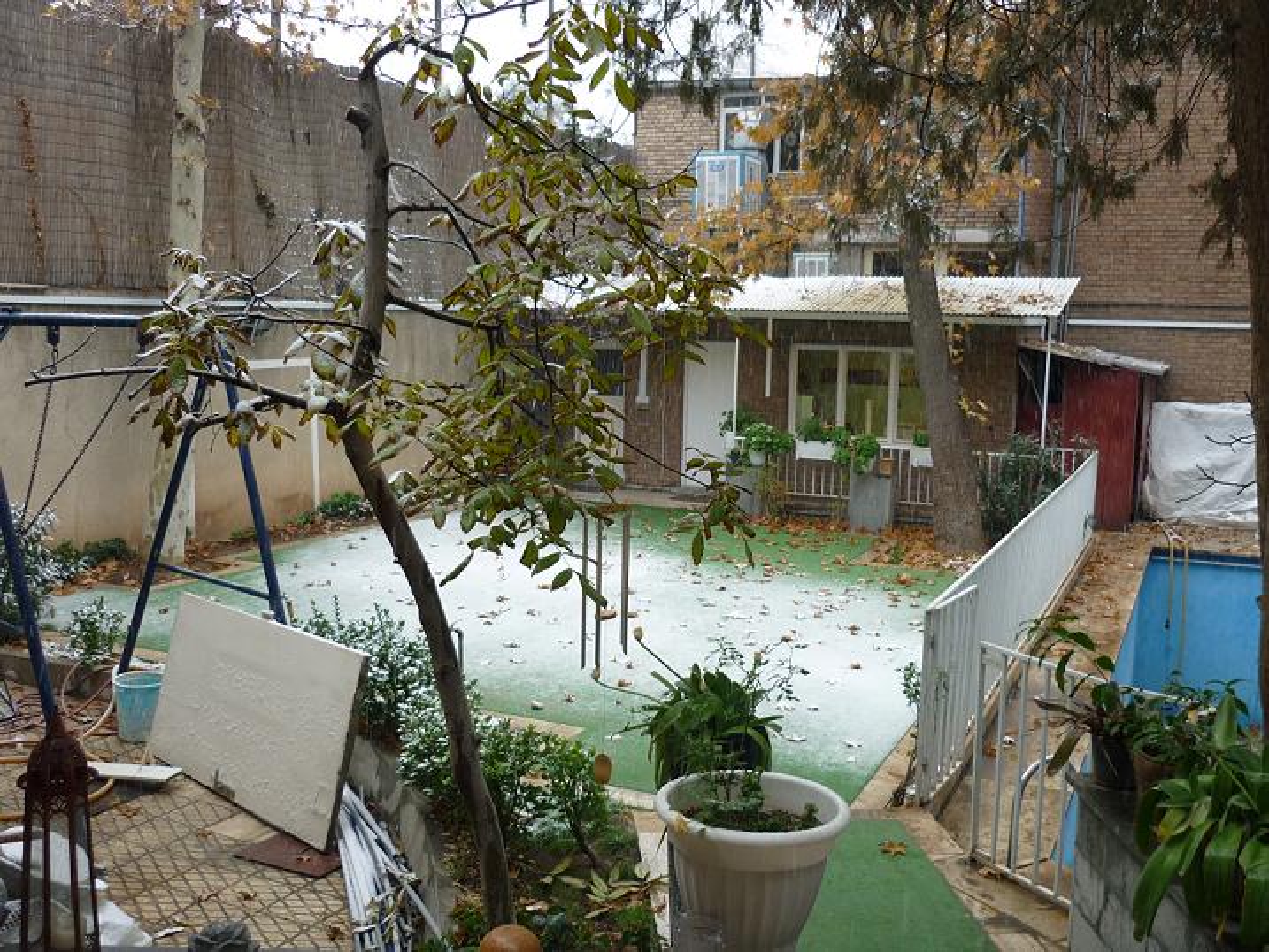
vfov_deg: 43.0
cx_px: 634
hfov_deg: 55.3
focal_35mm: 33
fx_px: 1210
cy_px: 476
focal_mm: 5.5
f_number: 2.8
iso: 100
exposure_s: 1/30
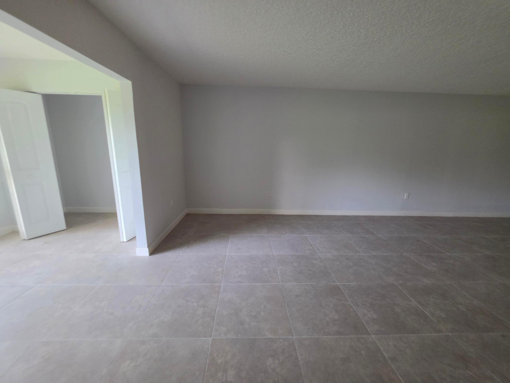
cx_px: 255
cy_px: 192
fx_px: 192
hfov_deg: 106.2
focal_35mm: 13
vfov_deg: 89.9
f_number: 1.9
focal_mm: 2.2
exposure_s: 1/60
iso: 200
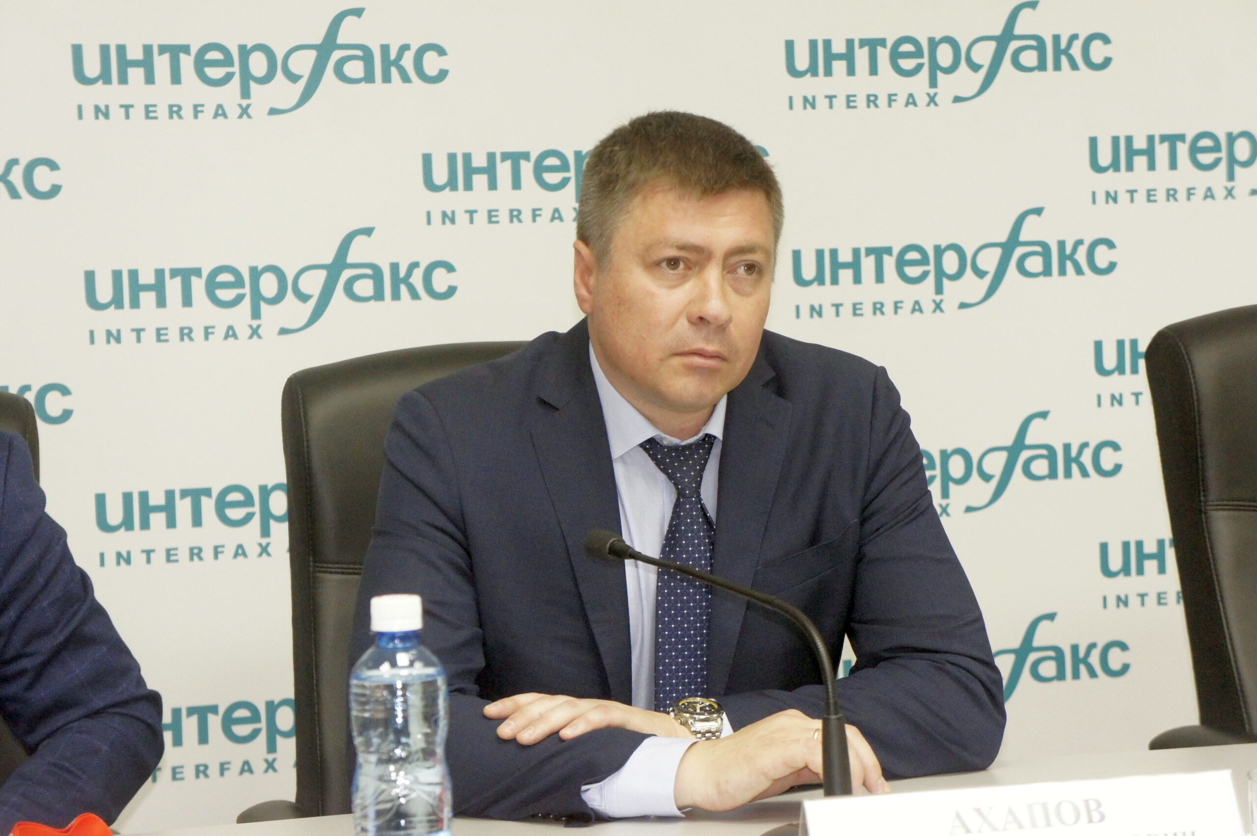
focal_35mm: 82
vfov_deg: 16.5
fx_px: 2879
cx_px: 628
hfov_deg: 24.6
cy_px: 418
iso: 3200
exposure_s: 1/125
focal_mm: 55
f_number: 5.6
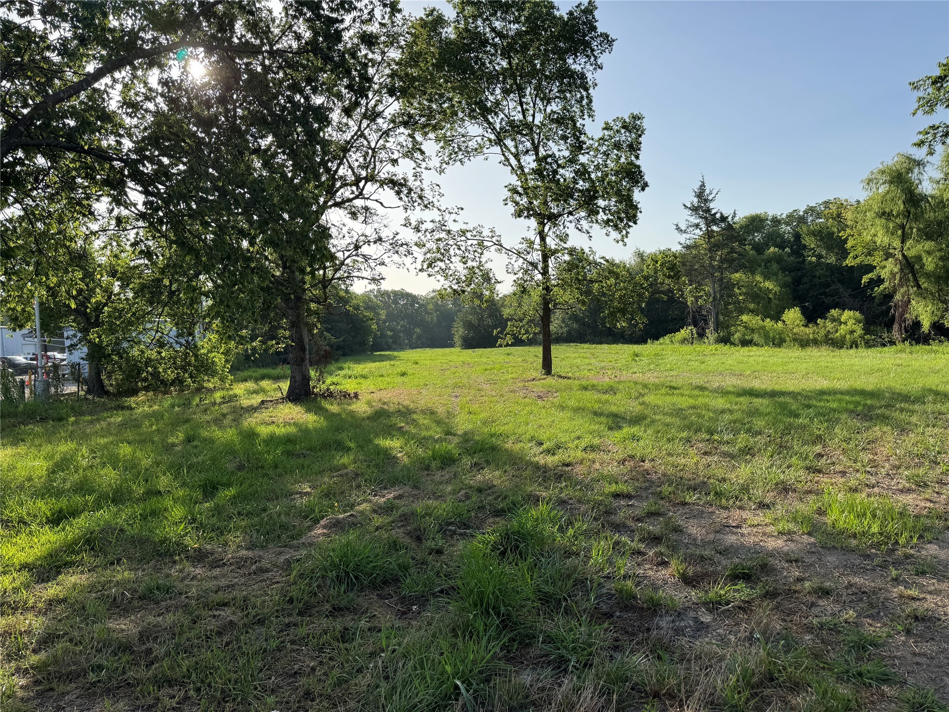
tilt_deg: -2.7
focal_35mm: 24
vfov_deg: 56.8
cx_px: 474
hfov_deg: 71.6
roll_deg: +4.2
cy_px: 356
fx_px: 658
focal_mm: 6.76
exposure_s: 1/2833
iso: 80
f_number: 1.78
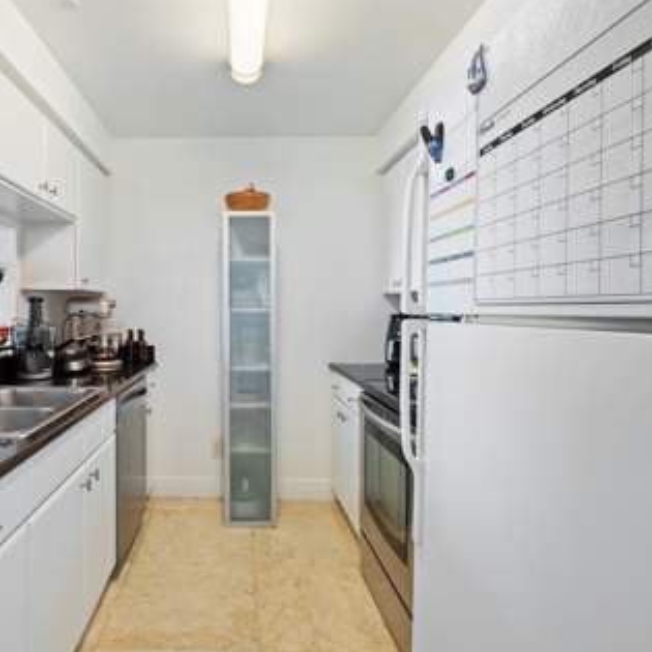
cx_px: 199
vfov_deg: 69.6
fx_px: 469
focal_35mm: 22
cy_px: 327
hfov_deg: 67.0
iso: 900
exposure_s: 1/15
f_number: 8
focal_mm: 17
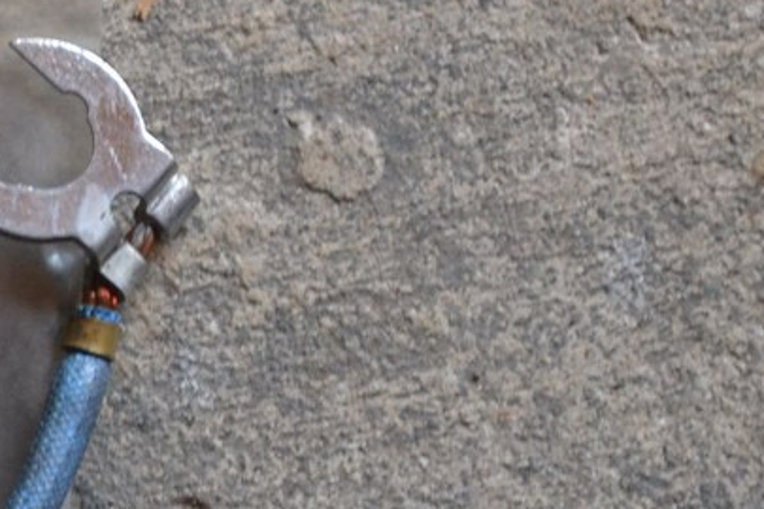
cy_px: 339
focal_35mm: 275
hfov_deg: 7.4
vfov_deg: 5.0
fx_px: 5829
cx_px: -409
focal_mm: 55
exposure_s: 1/60
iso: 1600
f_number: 5.6
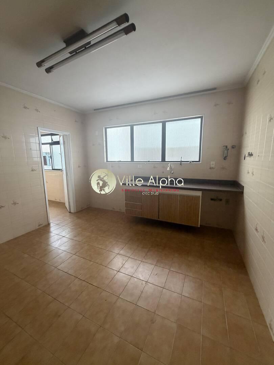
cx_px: 137
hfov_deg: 85.7
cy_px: 182
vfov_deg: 102.1
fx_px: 148
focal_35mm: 14
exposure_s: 1/60
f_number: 2.2
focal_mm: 2.22
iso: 400
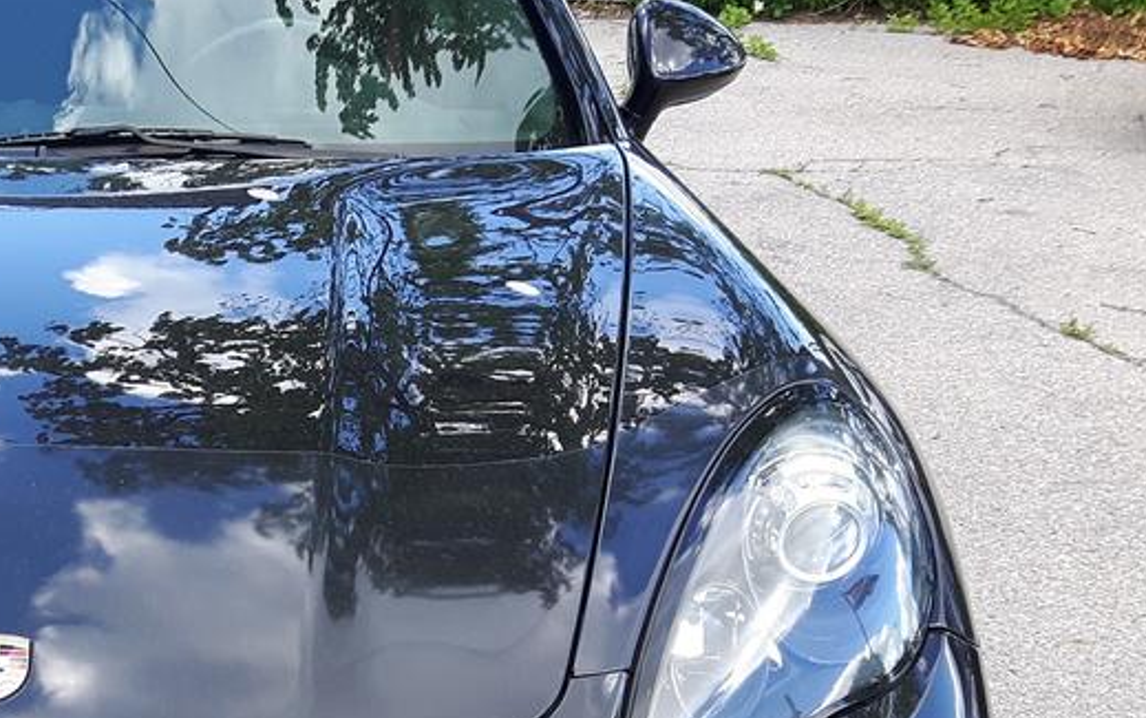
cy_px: 627
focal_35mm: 81
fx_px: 2531
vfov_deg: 16.0
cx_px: 35
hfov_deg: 24.5
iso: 40
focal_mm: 3.7
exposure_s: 1/217
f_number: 1.9
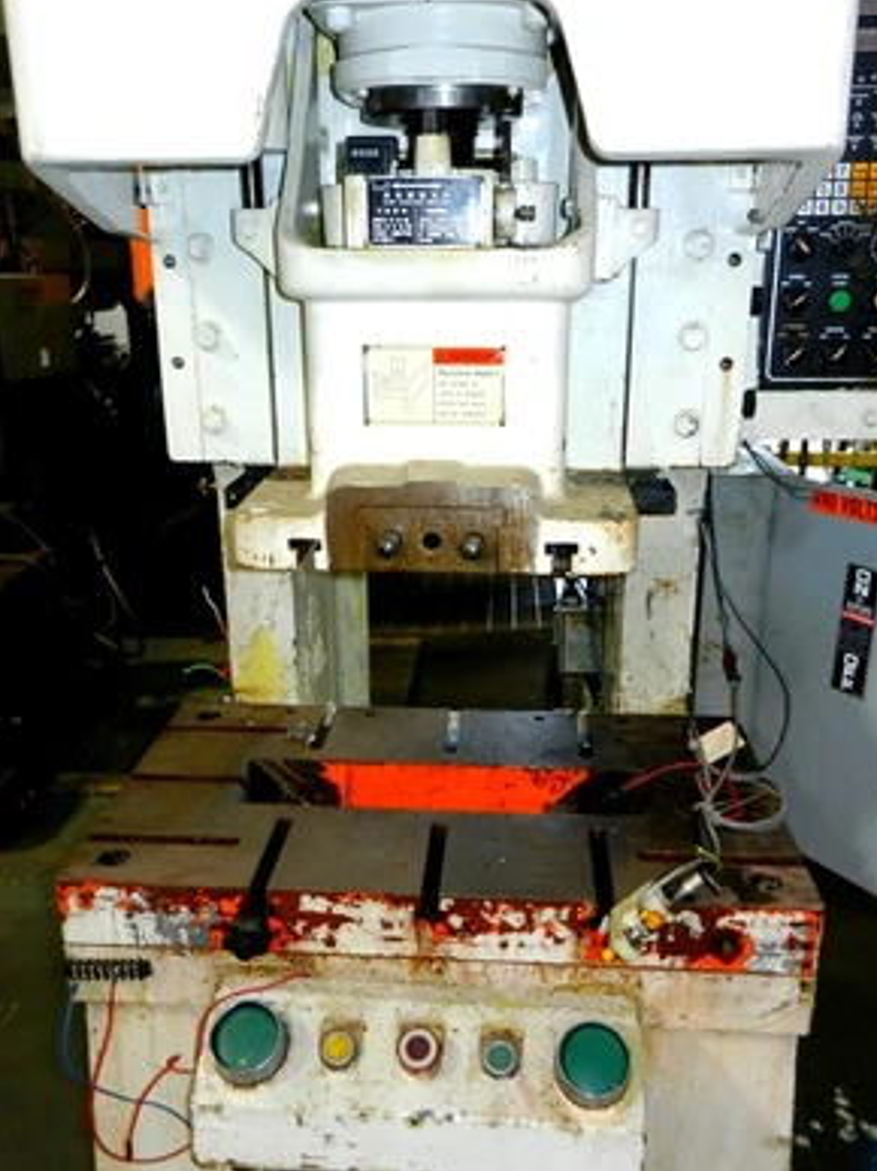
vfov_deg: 60.0
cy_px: 596
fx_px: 1014
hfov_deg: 46.8
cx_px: 451
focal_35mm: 30
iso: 200
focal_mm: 5.1
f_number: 3.6
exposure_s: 1/30
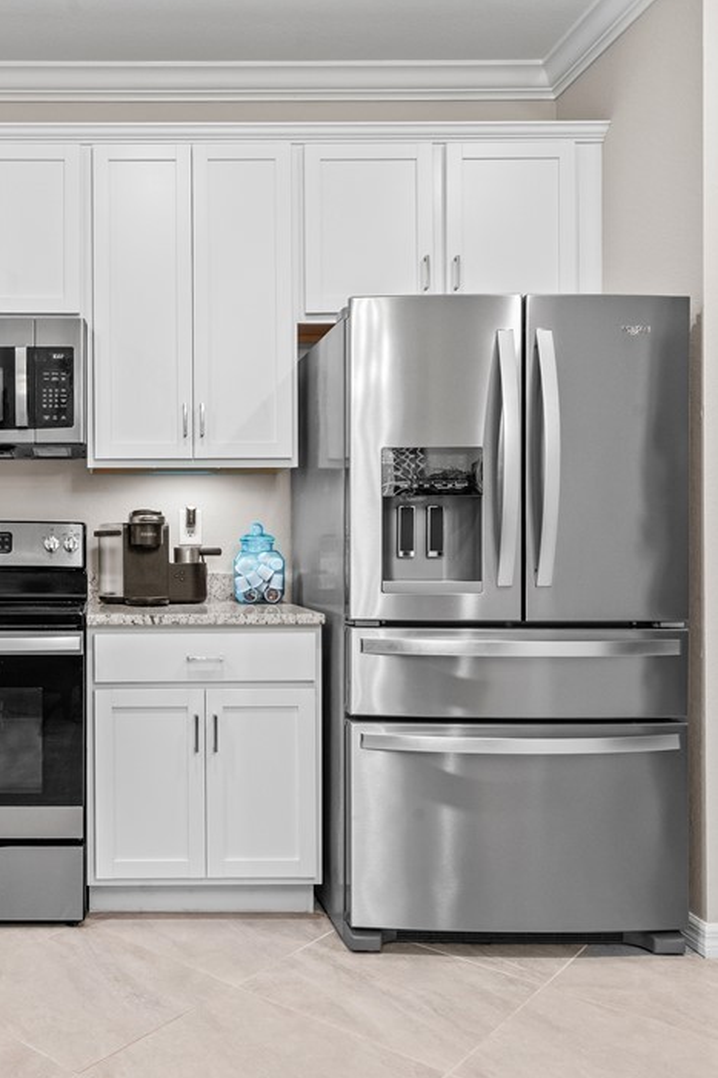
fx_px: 928
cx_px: 108
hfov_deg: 40.0
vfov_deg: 60.3
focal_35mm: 31
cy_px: 541
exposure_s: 1/3
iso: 640
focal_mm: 20
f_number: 10
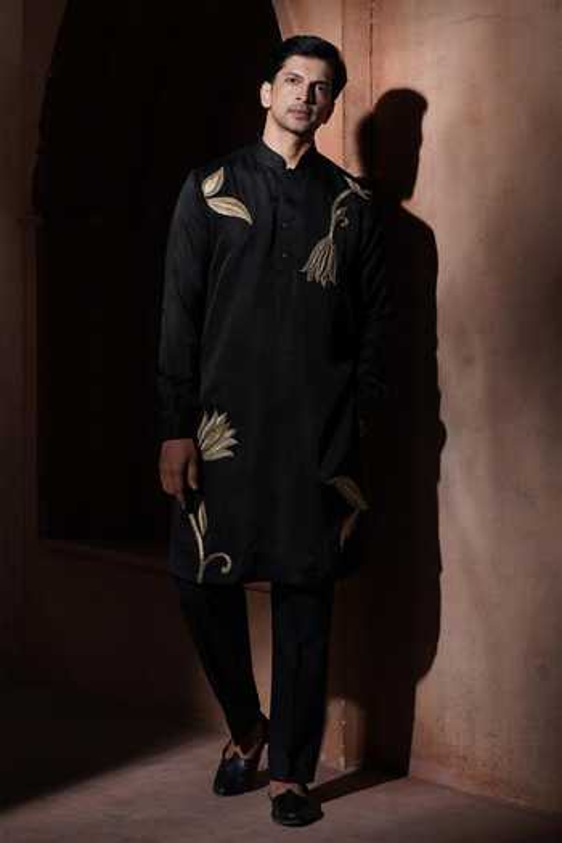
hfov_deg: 18.9
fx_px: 1686
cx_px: 281
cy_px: 422
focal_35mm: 72
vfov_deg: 28.1
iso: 125
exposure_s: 1/160
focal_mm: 72
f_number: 8
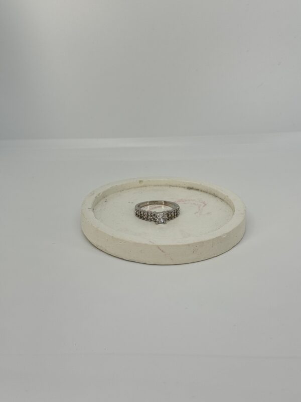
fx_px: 557
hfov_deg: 30.3
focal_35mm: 48
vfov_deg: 39.7
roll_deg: +1.0
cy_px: 201
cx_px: 150
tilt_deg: -24.7
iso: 64
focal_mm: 6.76
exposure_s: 1/549
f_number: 1.78
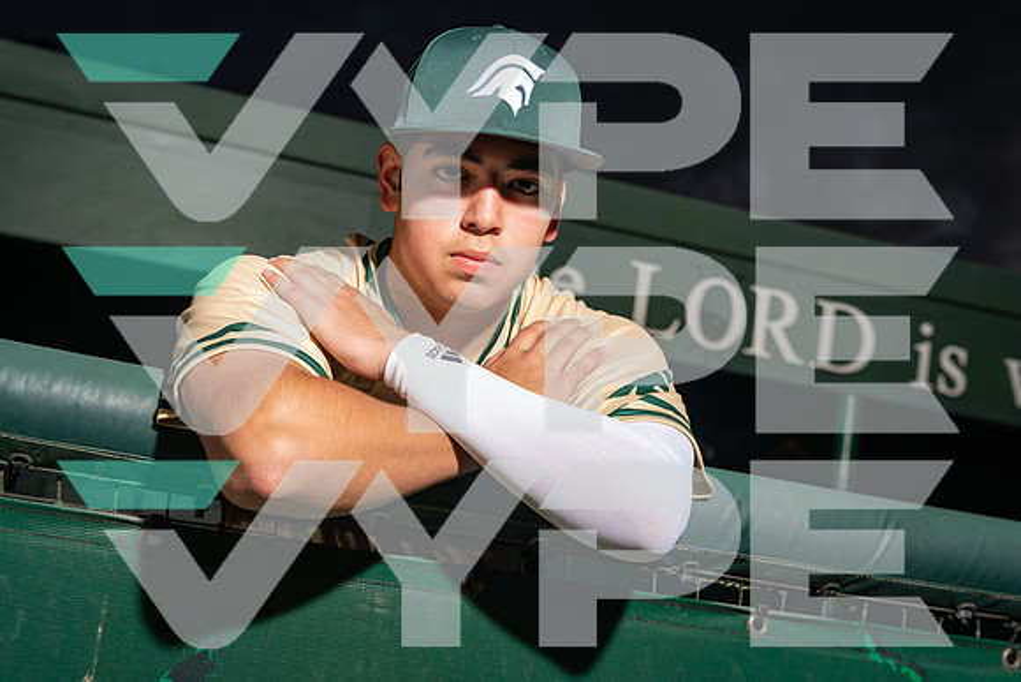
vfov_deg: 29.3
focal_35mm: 46
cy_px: 341
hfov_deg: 42.7
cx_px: 510
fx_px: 1305
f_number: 5
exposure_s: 1/250
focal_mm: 46
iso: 200
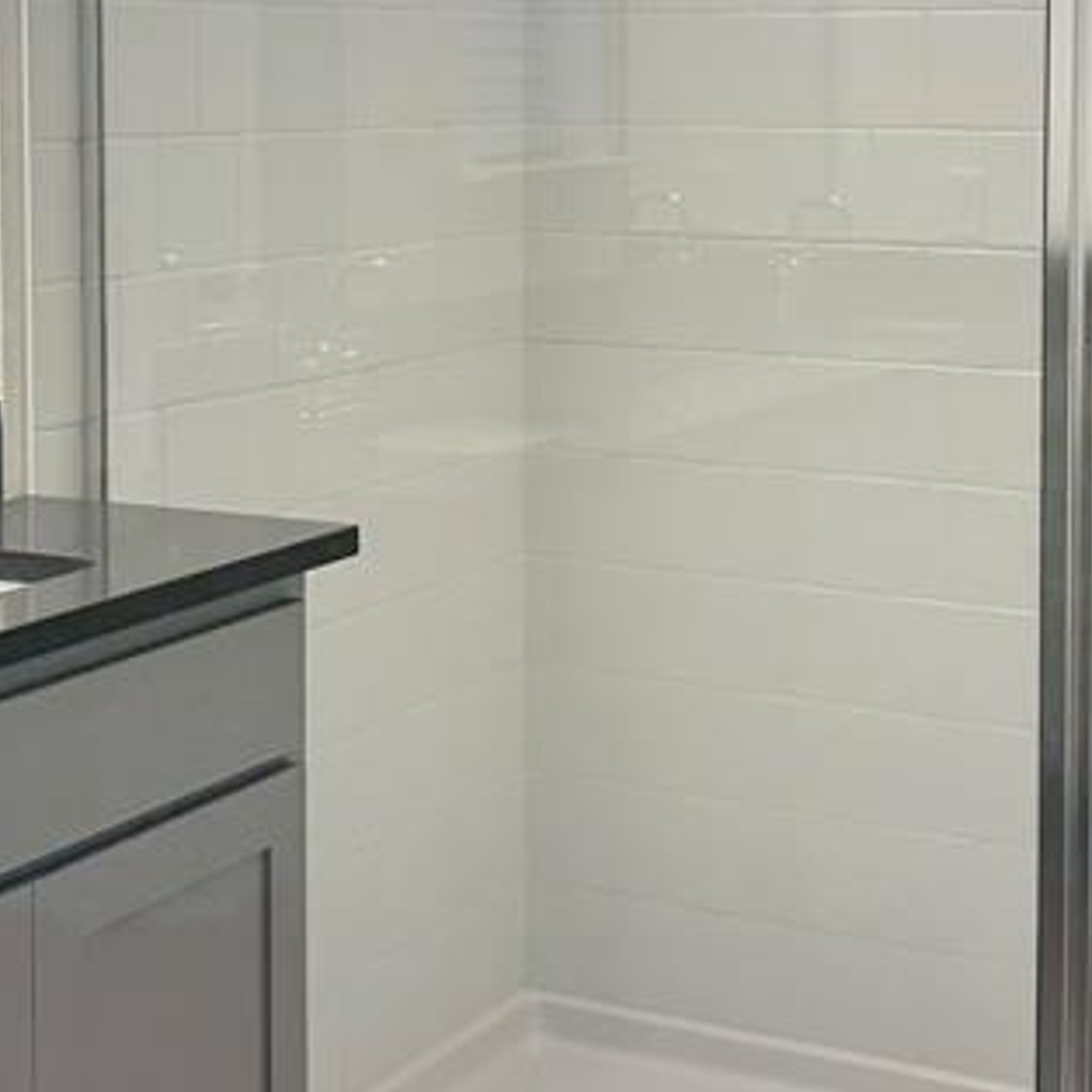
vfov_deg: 22.7
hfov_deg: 23.0
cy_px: 212
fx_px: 2677
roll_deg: +0.1
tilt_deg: -3.5
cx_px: 435
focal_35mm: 75
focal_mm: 5.96
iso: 64
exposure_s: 1/127
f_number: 1.6
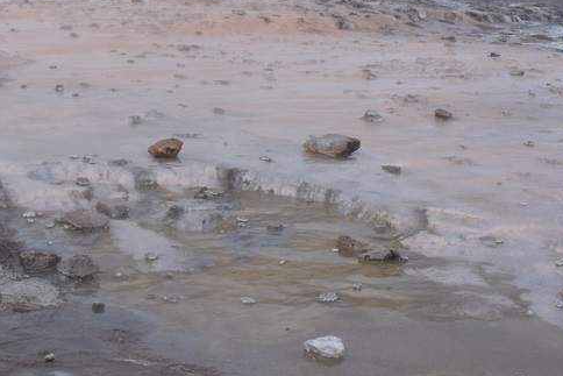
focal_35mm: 92
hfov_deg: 22.1
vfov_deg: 14.9
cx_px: 204
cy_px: 141
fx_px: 1440
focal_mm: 29
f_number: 10
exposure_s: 1/400
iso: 640
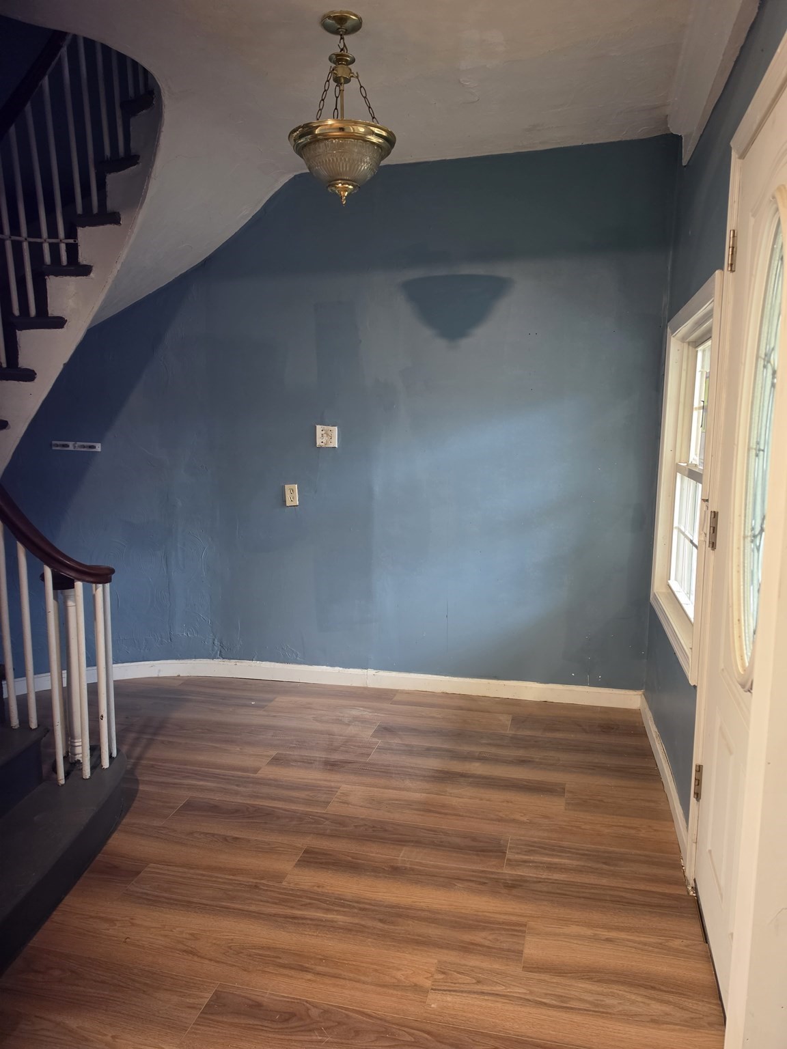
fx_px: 697
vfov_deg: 73.9
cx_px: 394
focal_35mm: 23
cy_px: 524
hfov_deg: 58.9
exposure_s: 1/45
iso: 500
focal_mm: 6.5
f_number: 1.4
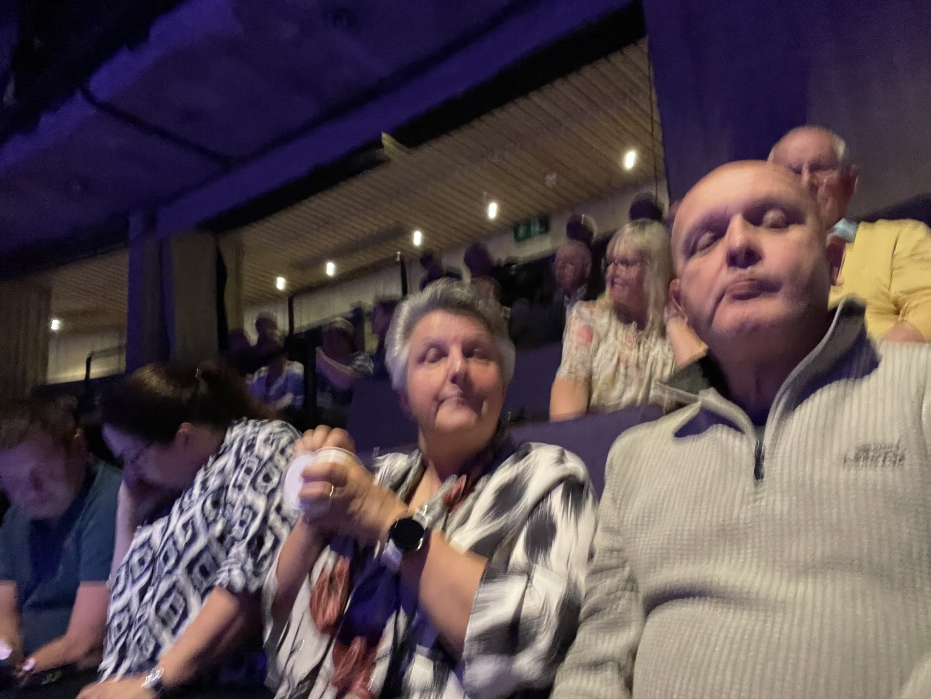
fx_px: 619
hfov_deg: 73.9
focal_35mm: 23
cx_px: 466
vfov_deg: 58.9
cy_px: 350
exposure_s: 1/15
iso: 1000
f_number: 2.2
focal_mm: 2.71
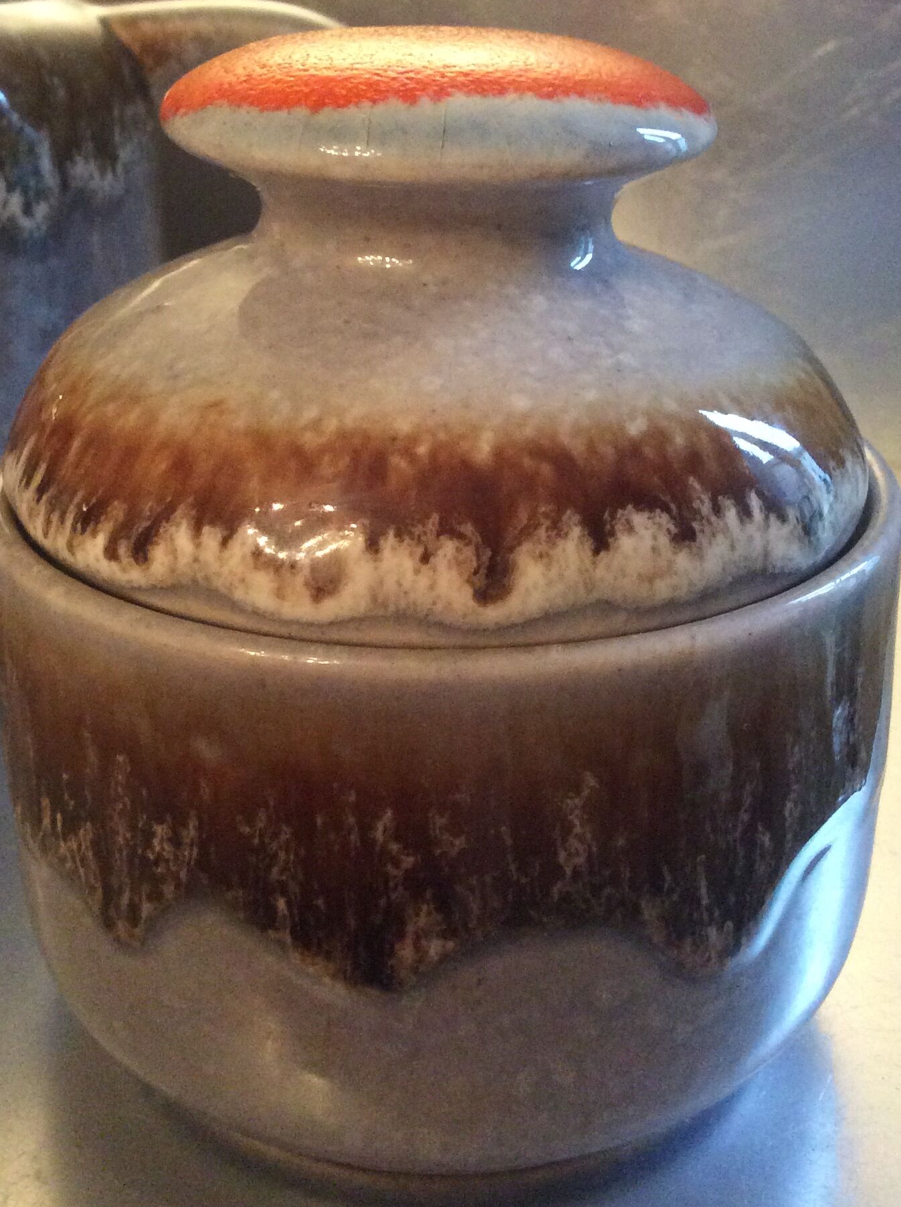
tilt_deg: -19.3
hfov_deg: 31.4
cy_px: 420
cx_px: 413
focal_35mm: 46
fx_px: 1600
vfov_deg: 40.9
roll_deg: +1.0
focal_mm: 3.3
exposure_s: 1/25
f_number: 2.4
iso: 250
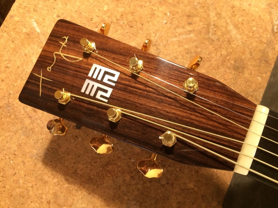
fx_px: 233
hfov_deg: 61.7
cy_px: 104
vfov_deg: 48.2
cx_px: 139
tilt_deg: -82.6
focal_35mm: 29
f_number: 2.2
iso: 320
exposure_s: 1/33
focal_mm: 4.15
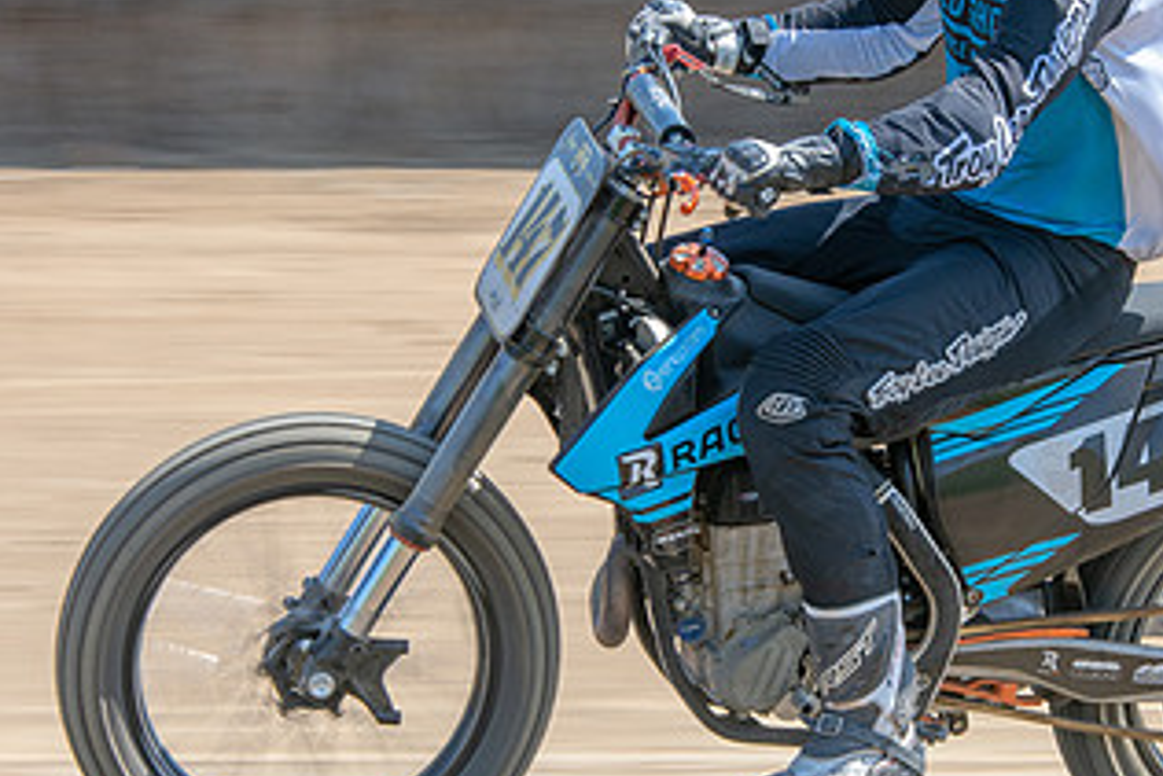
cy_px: 358
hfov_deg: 6.1
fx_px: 10859
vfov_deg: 4.1
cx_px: 901
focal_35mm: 336
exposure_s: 1/160
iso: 200
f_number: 8
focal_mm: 105
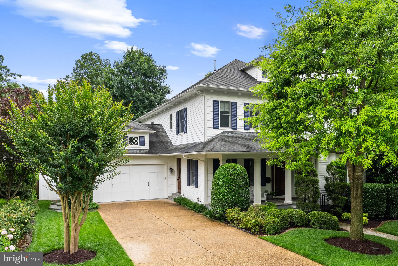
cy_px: 133
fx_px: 277
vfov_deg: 51.3
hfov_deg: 71.5
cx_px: 199
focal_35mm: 25
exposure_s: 1/160
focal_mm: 25
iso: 200
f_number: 8
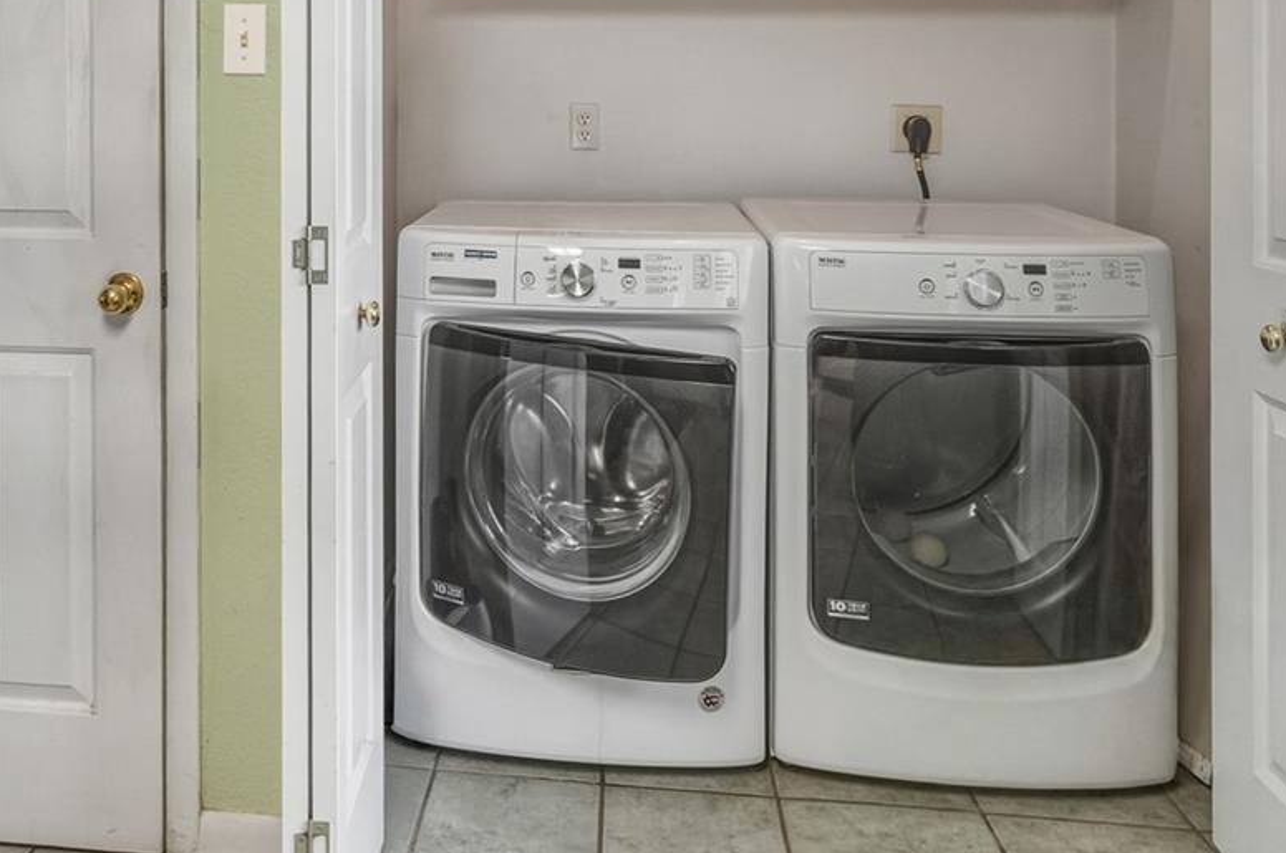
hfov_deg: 56.5
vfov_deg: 37.3
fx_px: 1177
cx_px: 474
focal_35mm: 33
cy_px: 90
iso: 400
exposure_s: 1/200
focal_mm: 16
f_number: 8
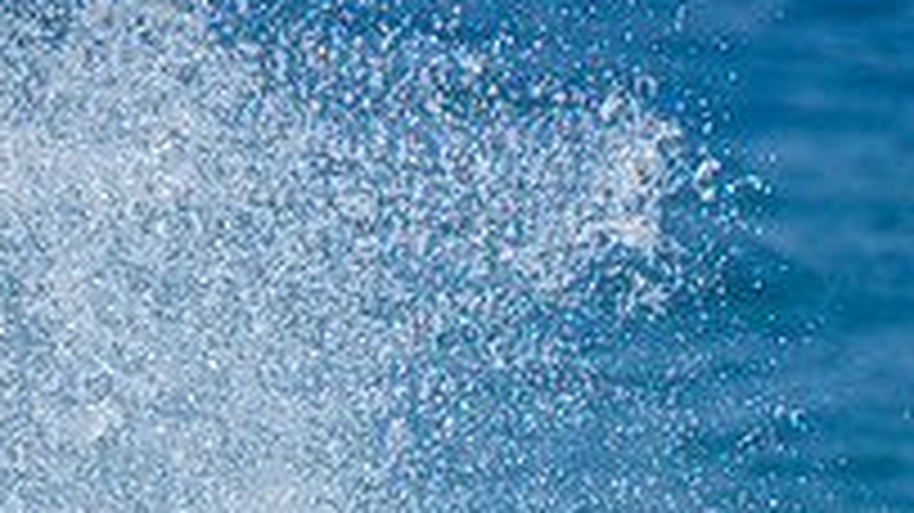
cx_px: -349
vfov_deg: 0.8
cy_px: 733
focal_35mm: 1615
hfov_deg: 1.3
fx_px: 39125
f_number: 5.6
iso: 125
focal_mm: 500
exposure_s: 1/2000
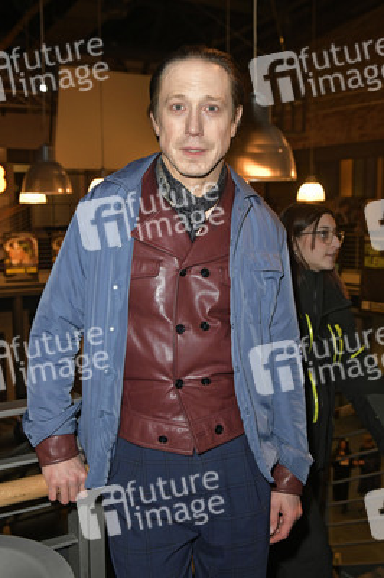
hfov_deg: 37.8
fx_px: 561
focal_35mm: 35
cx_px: 192
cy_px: 289
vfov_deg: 54.5
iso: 2500
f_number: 5.6
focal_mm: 35
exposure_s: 1/200
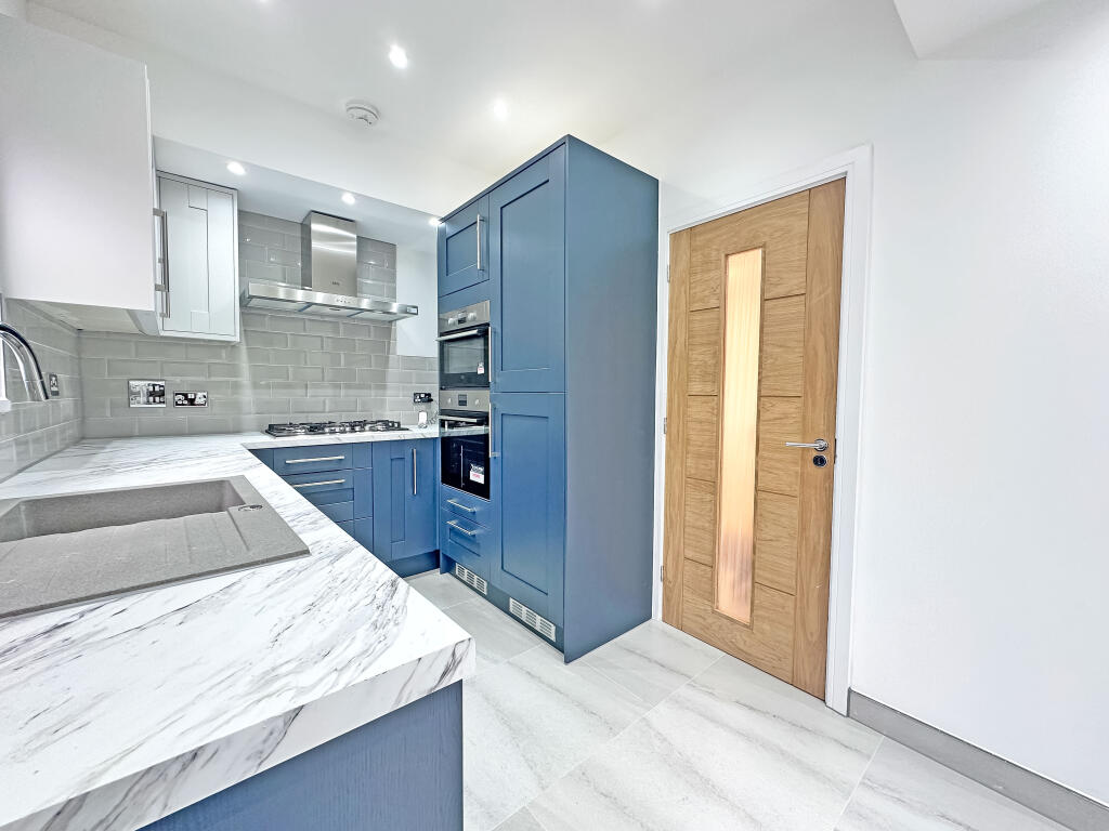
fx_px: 449
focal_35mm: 14
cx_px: 554
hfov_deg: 102.1
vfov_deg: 85.7
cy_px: 416
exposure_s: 1/100
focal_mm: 2.22
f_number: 2.2
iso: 200
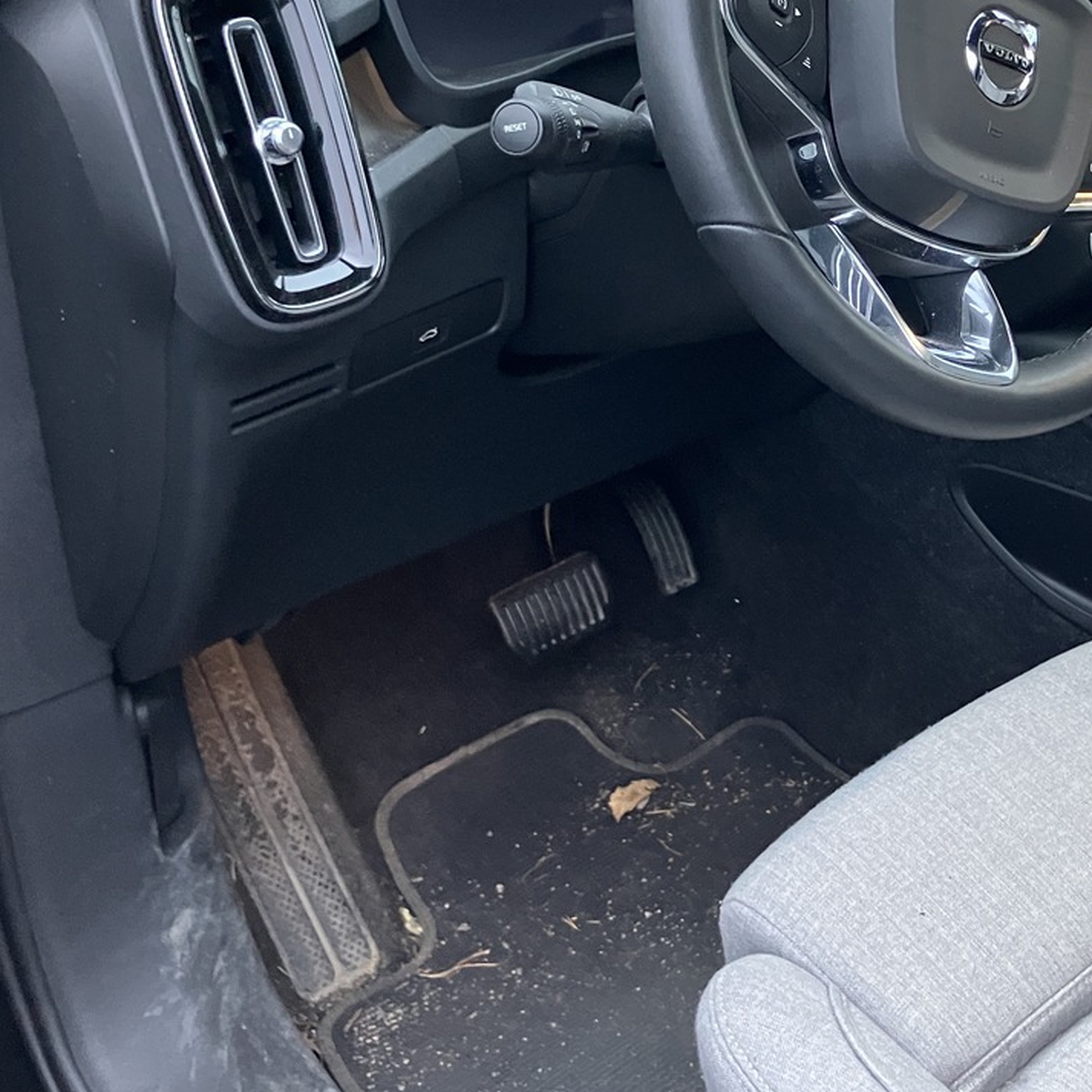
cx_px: 919
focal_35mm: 50
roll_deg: -3.3
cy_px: 312
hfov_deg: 32.8
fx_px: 1785
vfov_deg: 33.5
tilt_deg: -25.3
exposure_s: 1/50
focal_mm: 3.99
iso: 250
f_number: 1.8
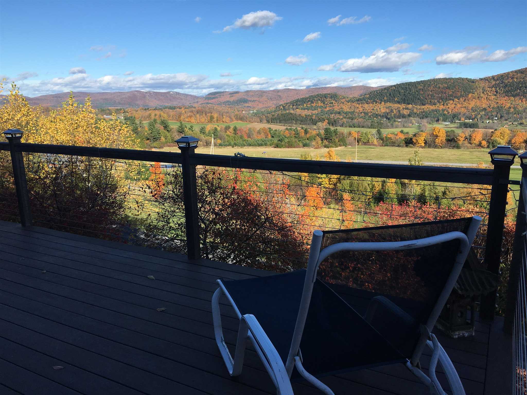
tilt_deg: -11.6
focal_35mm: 29
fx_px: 442
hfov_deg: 61.7
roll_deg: +0.4
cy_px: 198
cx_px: 264
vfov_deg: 48.2
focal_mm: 4.15
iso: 25
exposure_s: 1/1350
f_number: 2.2
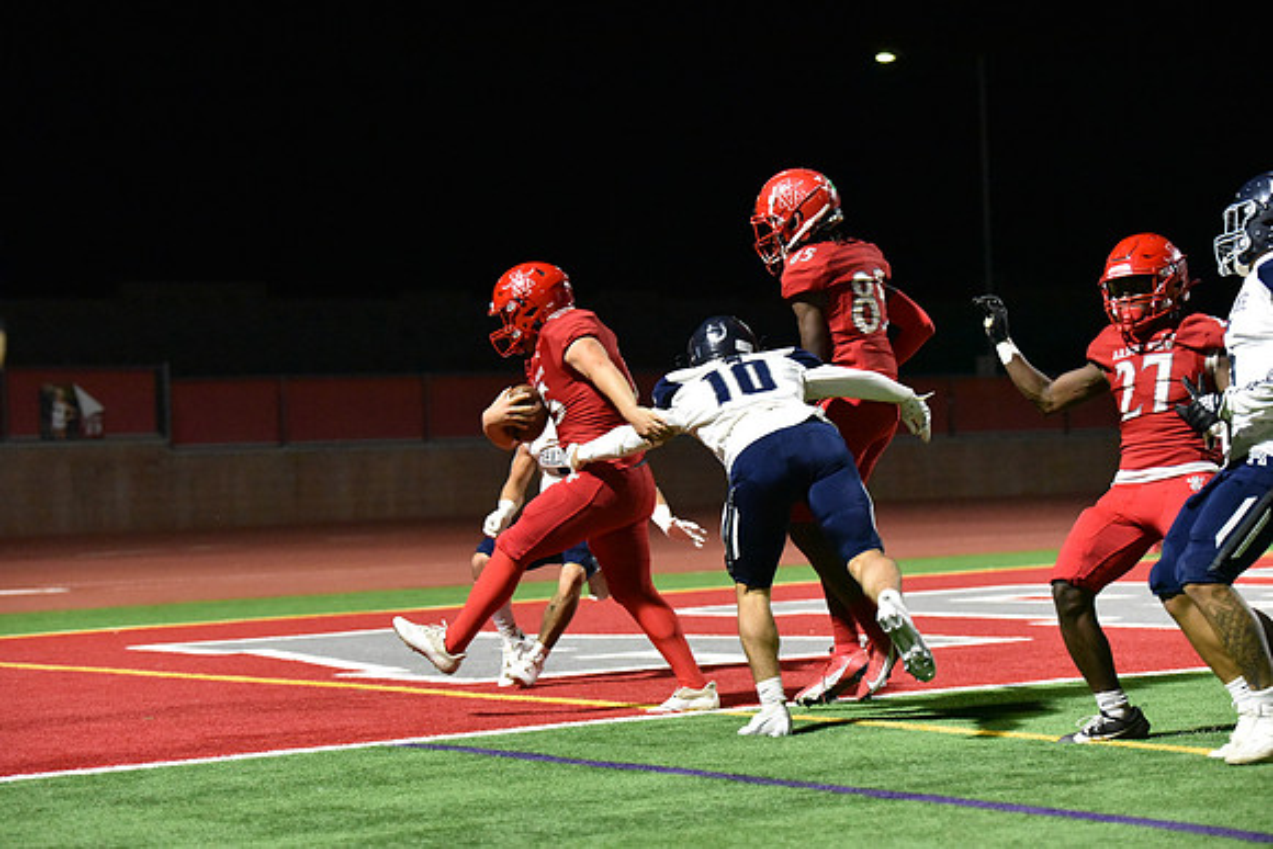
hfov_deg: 20.8
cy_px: 424
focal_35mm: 98
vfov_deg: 14.0
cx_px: 636
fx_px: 3466
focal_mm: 98
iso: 12800
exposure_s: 1/1000
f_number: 2.8
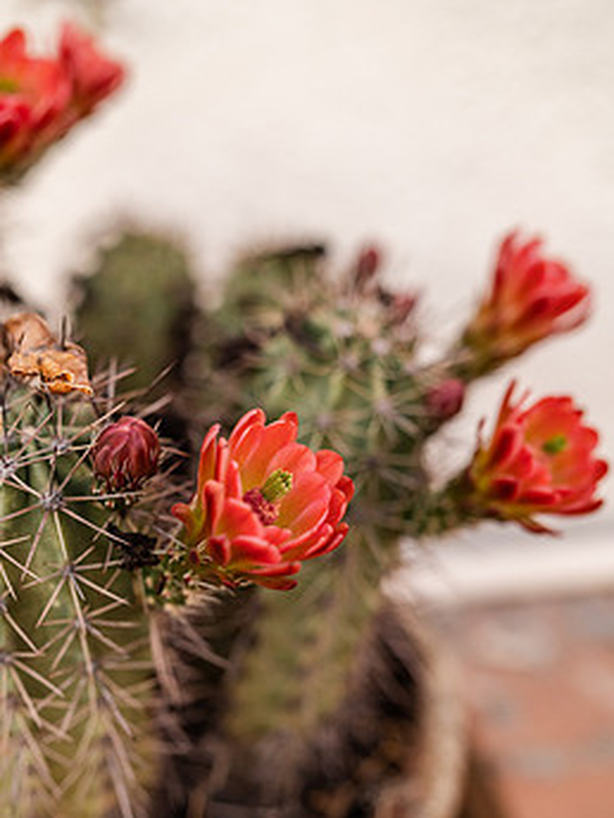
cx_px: 281
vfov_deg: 42.7
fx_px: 1041
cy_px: 492
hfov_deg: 32.9
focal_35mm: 44
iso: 800
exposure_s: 1/80
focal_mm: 35
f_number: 2.8
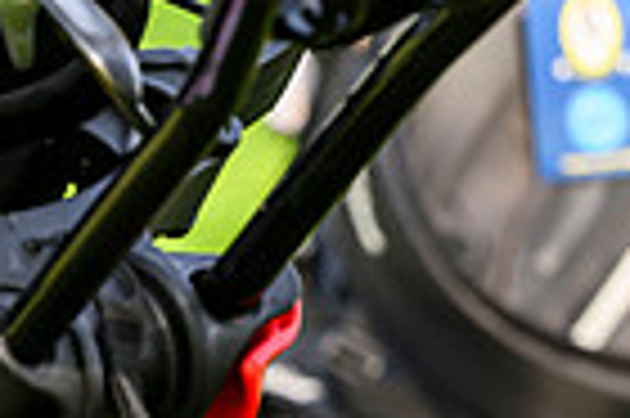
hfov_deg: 3.0
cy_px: 542
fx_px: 11938
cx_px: -634
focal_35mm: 683
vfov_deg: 2.0
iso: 500
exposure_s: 1/400
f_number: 5
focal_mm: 165
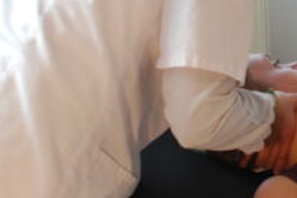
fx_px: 859
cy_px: 48
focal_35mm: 104
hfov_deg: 19.1
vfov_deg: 13.1
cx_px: 293
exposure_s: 1/30
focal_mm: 18
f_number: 3.5
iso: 280
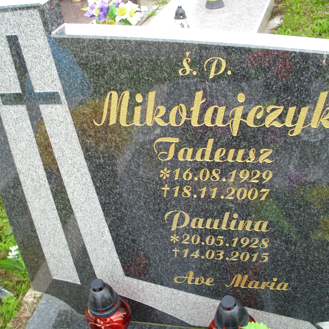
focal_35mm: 42
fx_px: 452
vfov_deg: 40.0
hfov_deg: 39.8
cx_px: 201
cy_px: 166
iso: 50
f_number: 3
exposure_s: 1/76
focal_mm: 6.2
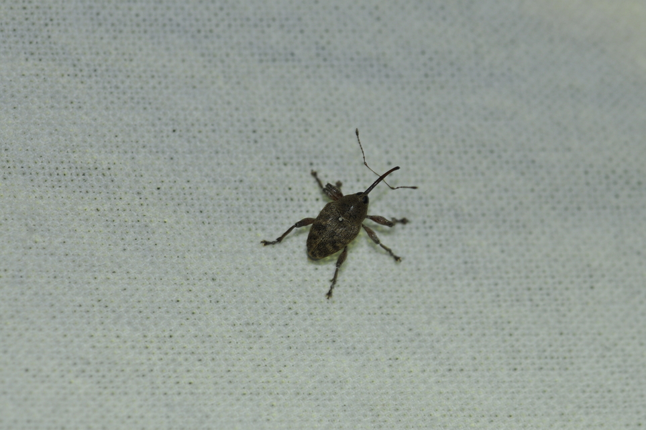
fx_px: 2823
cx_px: 323
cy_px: 215
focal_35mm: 158
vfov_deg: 8.7
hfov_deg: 13.1
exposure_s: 1/100
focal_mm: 105
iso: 640
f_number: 11
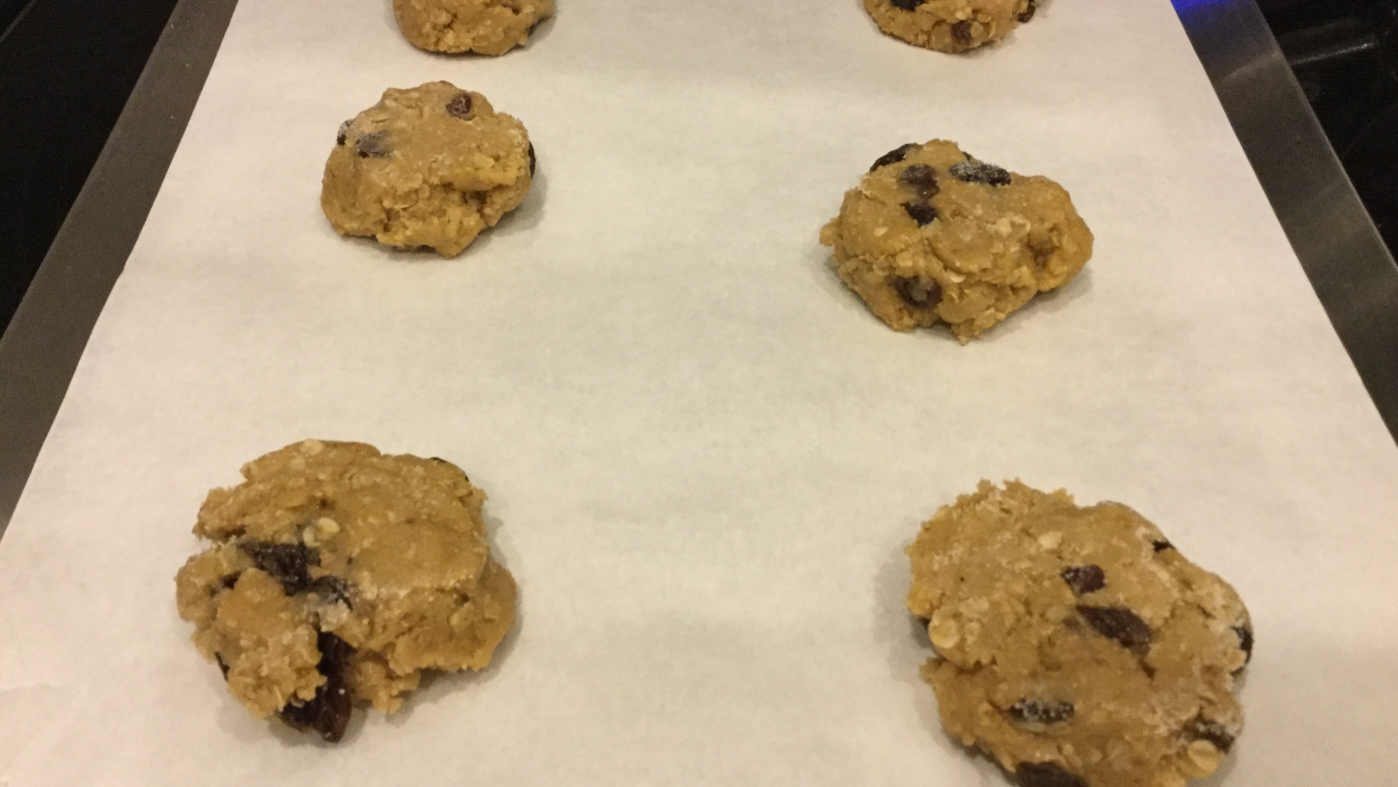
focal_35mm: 34
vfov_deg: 34.6
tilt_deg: -47.4
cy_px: 338
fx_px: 1260
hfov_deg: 58.0
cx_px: 702
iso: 250
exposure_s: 1/24
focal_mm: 3.3
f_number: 2.4
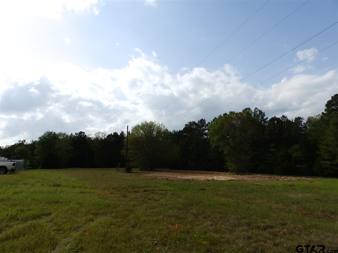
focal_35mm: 22
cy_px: 126
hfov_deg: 76.4
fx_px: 215
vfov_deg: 61.1
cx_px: 169
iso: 80
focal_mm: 4
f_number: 5
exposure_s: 1/800
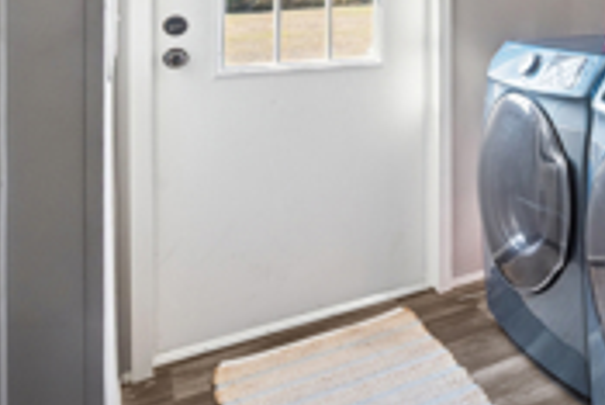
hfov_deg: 43.7
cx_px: 631
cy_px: 100
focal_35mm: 36
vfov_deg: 36.1
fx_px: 605
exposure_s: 1/30
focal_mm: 14
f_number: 9
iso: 400
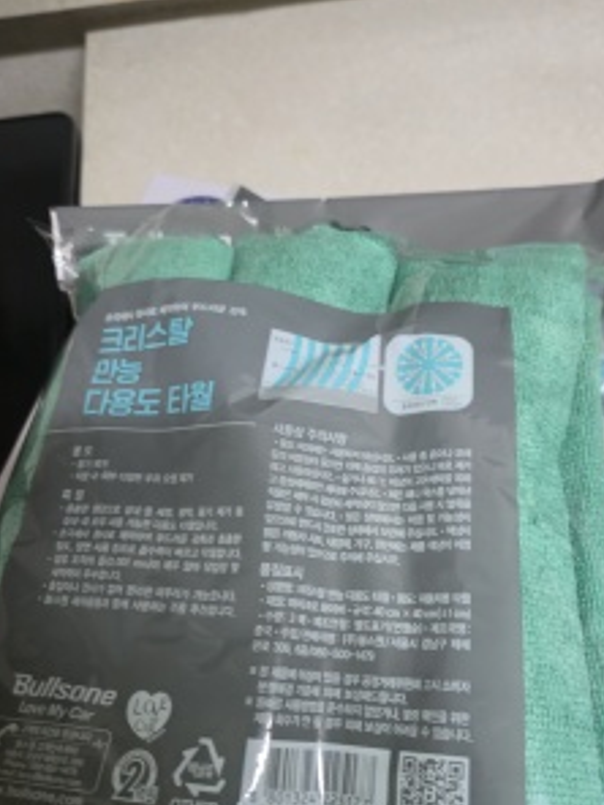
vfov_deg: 63.4
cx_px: 337
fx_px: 651
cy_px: 432
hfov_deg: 49.6
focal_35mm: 28
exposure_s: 1/60
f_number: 1.8
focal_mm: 5.4
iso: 160
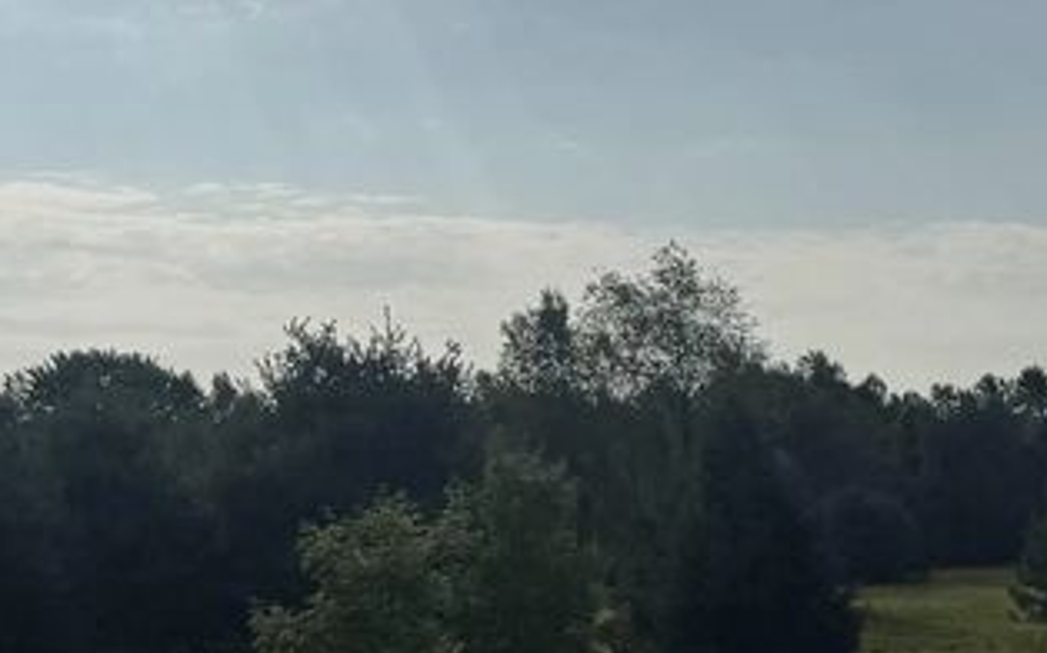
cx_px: 363
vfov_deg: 15.7
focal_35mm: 83
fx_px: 2367
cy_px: 263
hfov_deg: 24.8
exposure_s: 1/50000
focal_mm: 6.76
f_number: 1.78
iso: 80
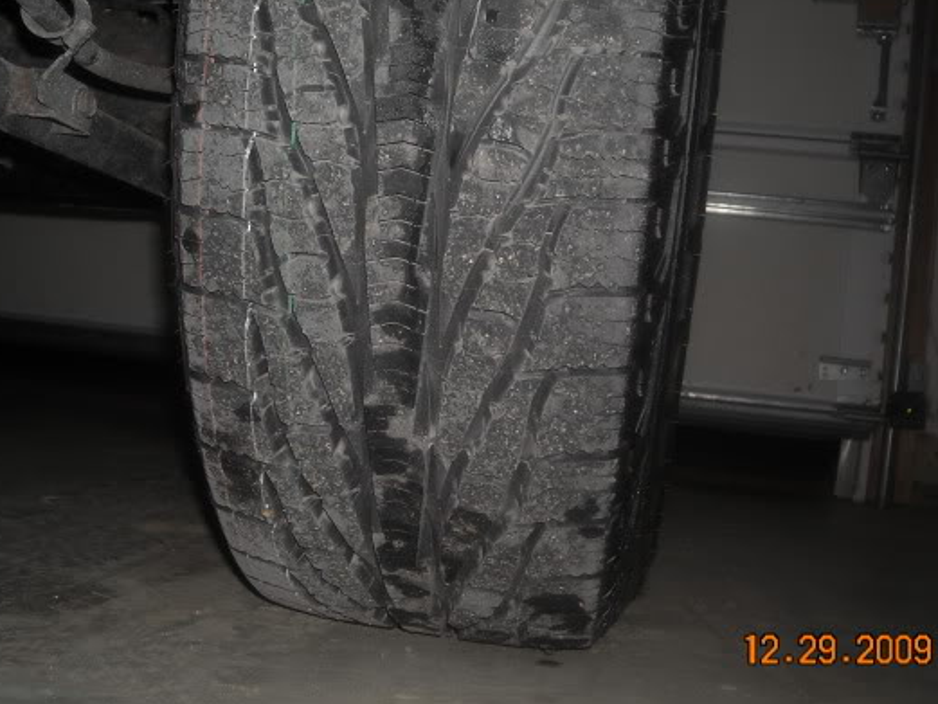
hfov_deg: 43.7
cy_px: 308
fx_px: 1165
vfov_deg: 33.6
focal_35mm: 43
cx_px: 405
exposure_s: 1/60
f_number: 2.8
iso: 64
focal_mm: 5.7
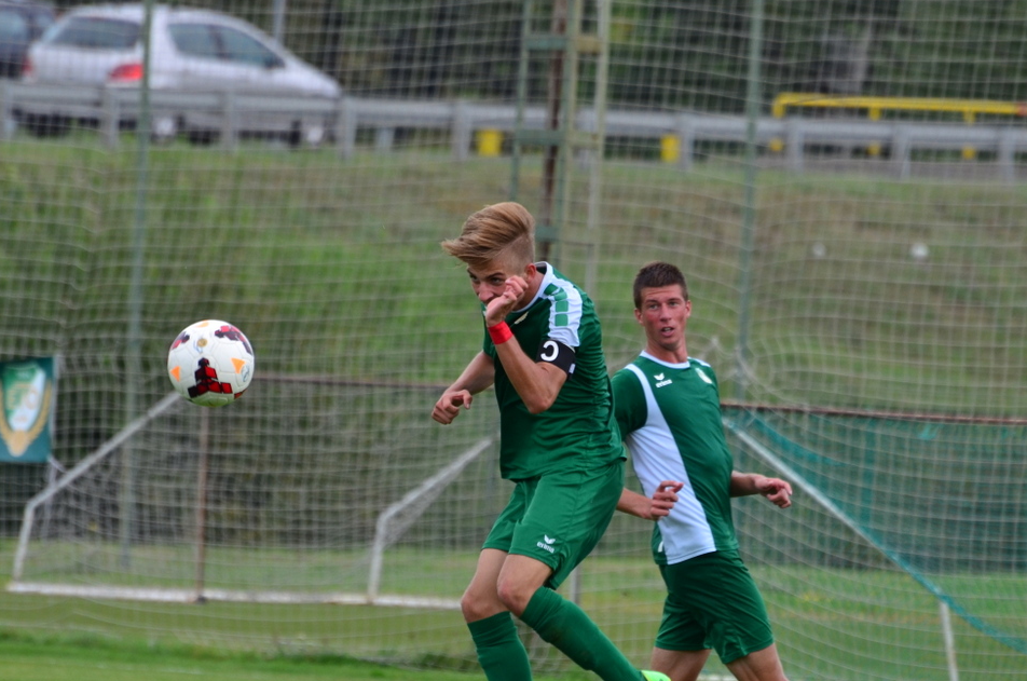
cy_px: 405
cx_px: 585
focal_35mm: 567
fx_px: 16145
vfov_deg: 2.4
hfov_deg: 3.6
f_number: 6.3
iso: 400
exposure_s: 1/800
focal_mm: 300
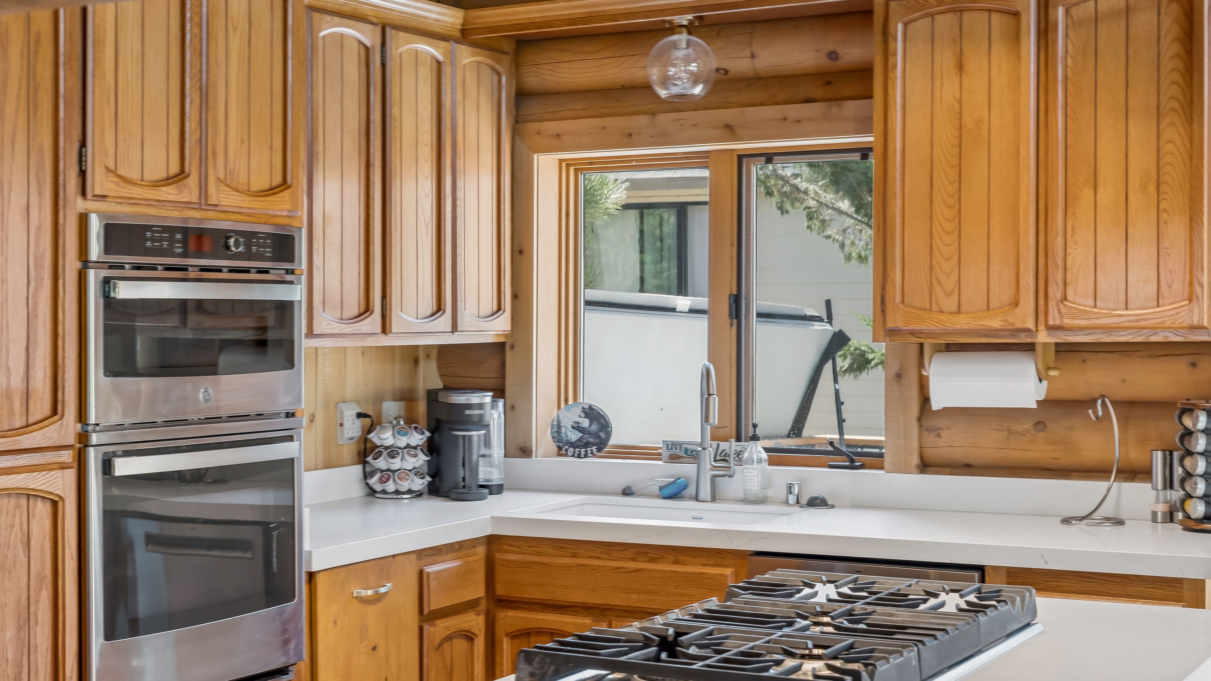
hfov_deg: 39.2
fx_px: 1702
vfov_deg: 22.6
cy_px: 344
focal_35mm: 53
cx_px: 608
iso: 400
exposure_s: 1/13
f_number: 8
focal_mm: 50
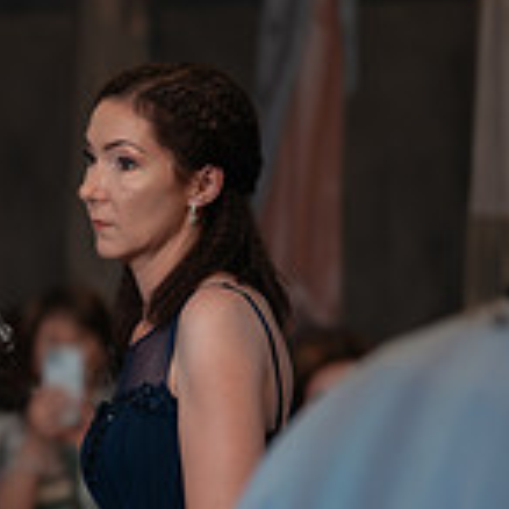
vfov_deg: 6.1
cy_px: 485
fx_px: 4758
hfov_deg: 6.0
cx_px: -446
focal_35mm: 286
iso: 1600
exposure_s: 1/250
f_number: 1.8
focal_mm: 85
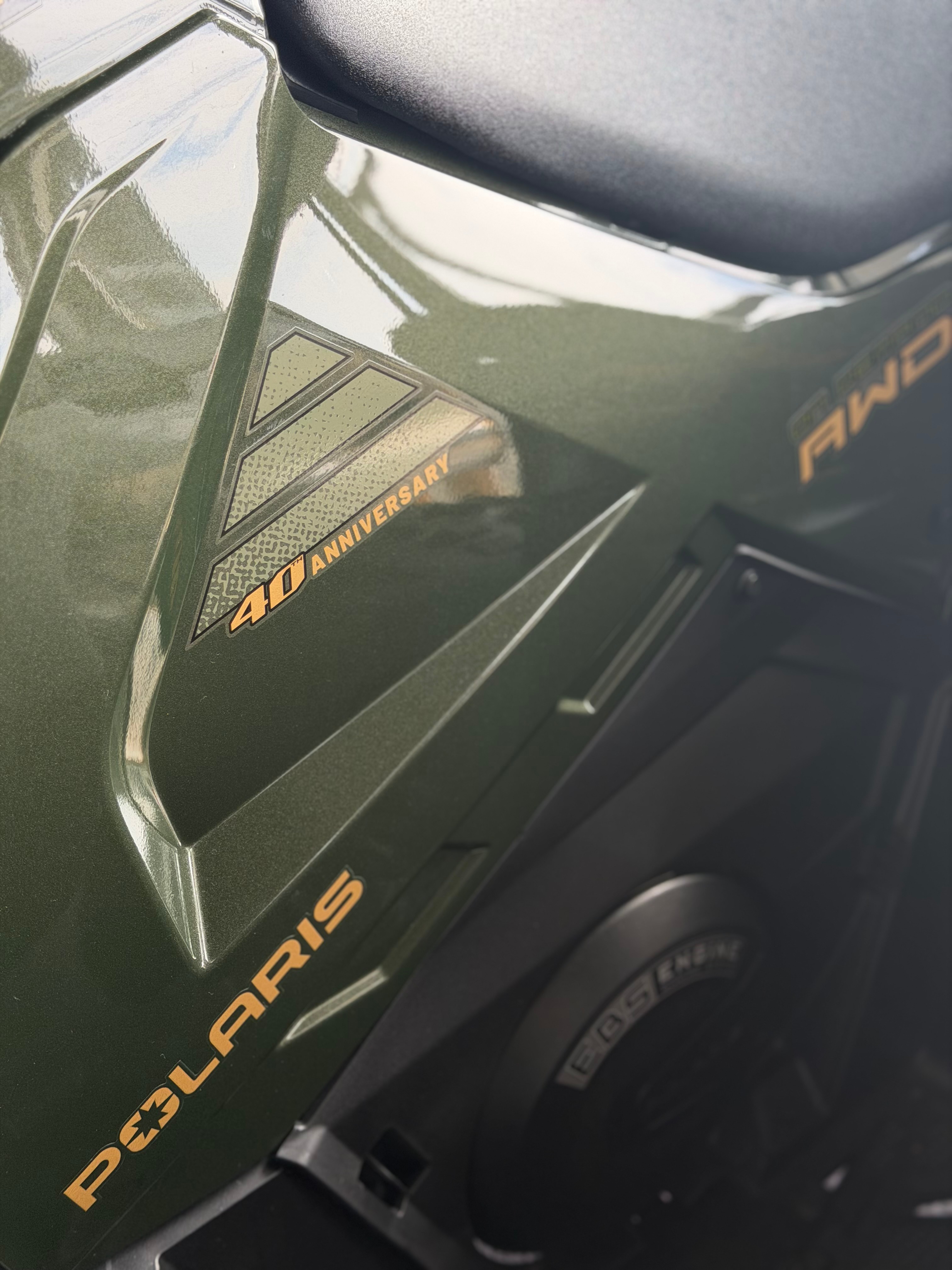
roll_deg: -2.9
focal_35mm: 48
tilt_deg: -34.8
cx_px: 476
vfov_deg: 39.7
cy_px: 635
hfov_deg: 30.3
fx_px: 1760
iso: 64
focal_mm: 6.76
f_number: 1.78
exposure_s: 1/145
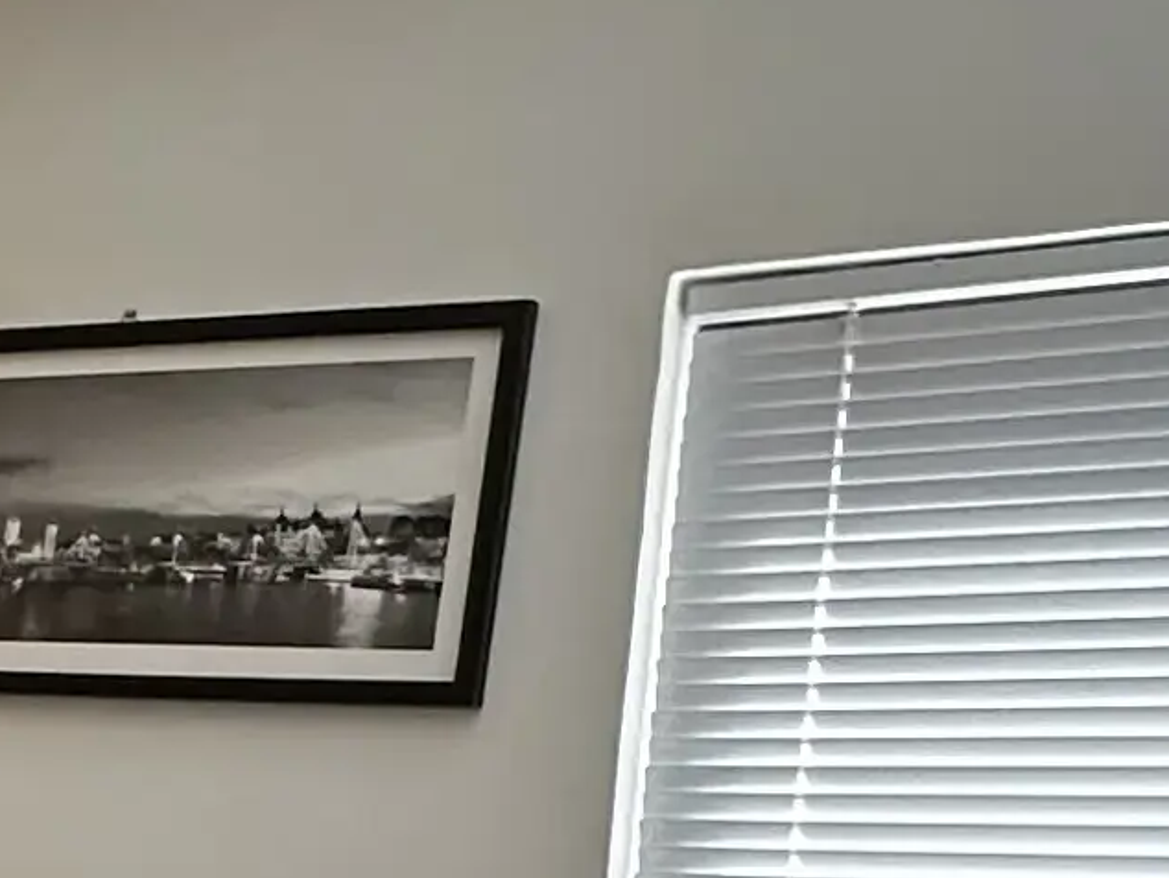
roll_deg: -5.1
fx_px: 3007
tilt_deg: -1.8
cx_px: -684
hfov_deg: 18.8
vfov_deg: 15.6
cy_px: 1203
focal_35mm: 89
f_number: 2.2
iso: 250
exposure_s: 1/120
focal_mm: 2.22
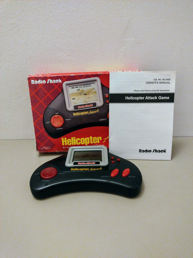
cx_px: 96
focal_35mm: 25
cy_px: 129
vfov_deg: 69.4
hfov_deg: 54.8
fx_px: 186
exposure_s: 1/33.3
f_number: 1.7
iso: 1784
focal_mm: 4.71
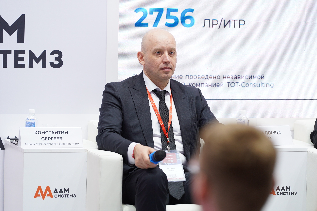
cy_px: 106
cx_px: 158
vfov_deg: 7.3
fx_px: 1654
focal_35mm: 188
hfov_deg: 10.9
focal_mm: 188
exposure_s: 1/100
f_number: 3.2
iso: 640
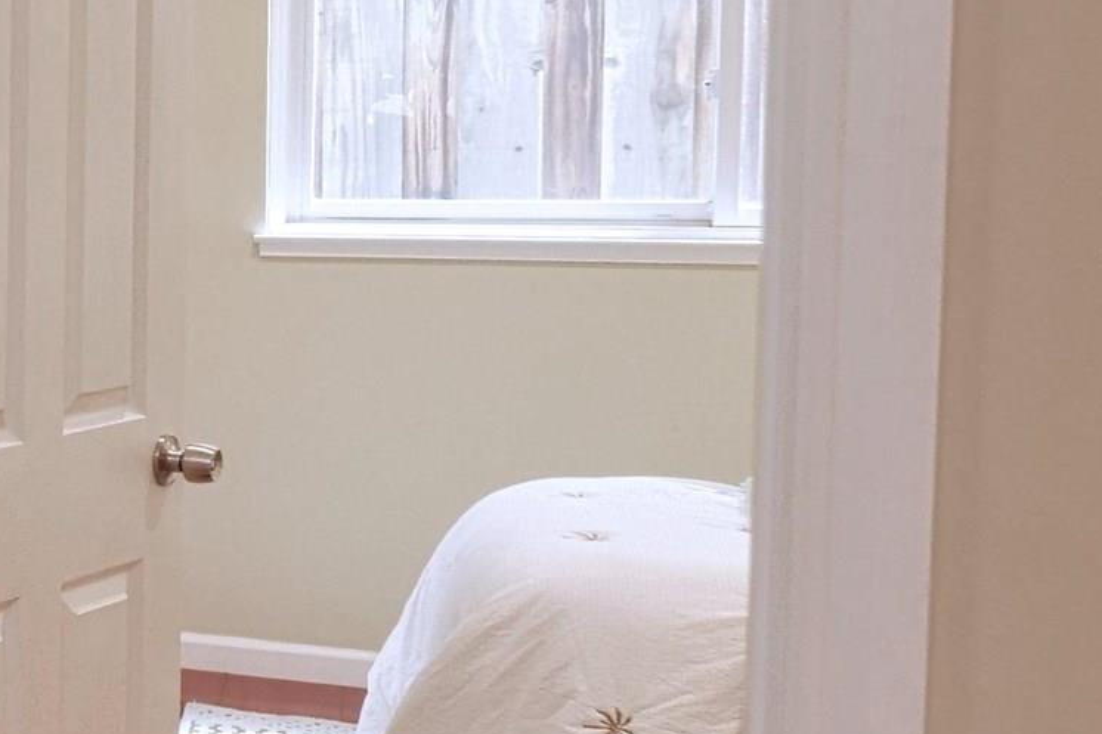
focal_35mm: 60
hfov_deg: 22.0
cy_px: 258
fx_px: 1836
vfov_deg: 22.5
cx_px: -843
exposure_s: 1/160
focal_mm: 7
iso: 800
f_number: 3.5
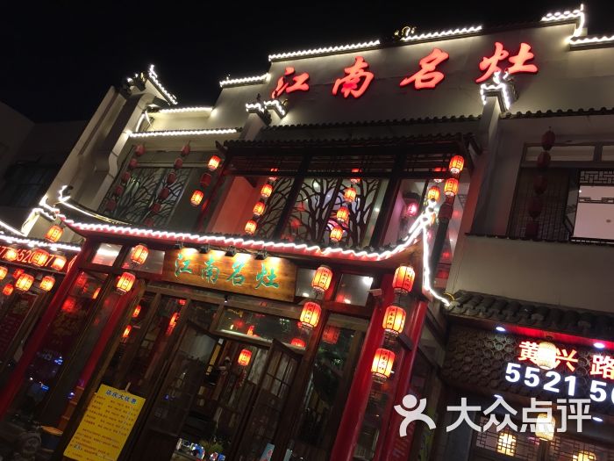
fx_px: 514
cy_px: 230
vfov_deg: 48.2
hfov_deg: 61.7
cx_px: 307
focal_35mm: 29
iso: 125
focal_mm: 4.15
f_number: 2.2
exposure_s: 1/33
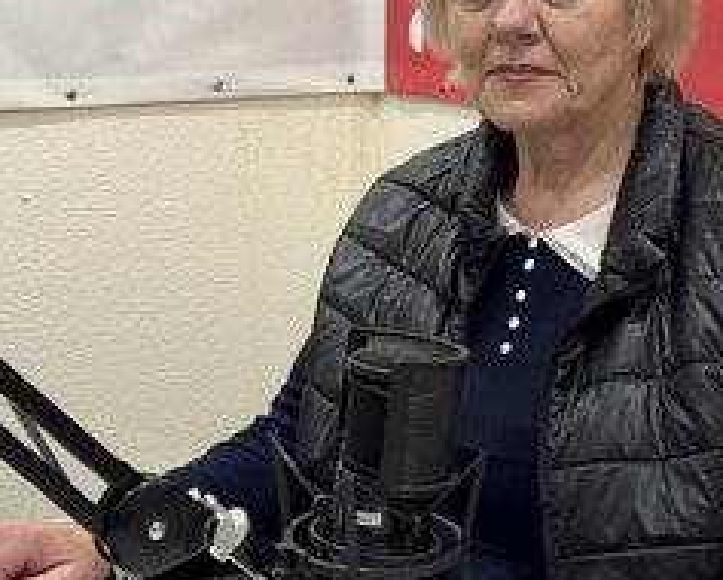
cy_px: 140
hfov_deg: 24.1
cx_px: 311
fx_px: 1692
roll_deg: +0.1
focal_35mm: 79
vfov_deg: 19.3
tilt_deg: -6.9
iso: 125
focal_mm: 6.76
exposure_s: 1/50
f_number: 1.78
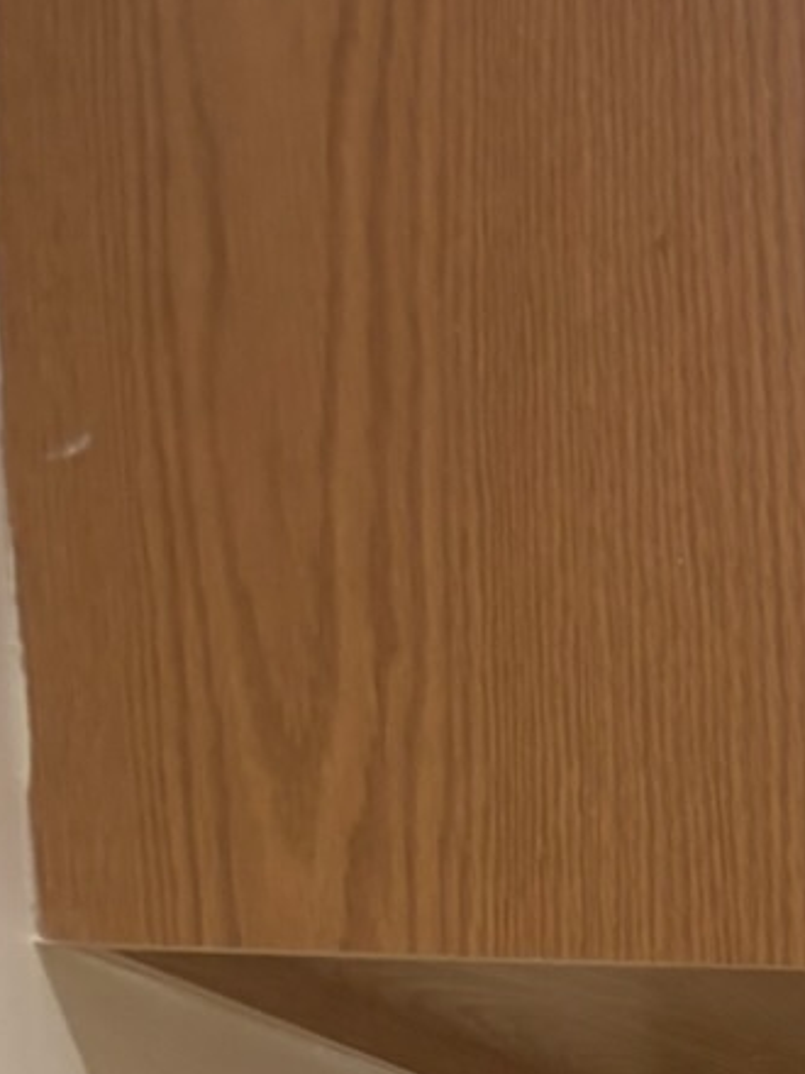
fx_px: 3752
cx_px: 1842
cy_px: 2089
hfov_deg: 10.7
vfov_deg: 14.0
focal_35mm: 121
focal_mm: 5.96
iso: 100
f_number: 1.6
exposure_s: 1/60
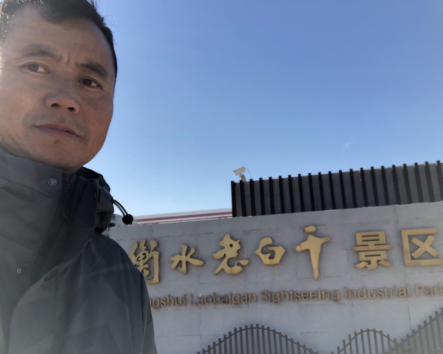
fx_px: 446
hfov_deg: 52.8
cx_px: 239
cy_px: 177
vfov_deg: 43.4
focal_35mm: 34
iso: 20
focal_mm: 2.87
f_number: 2.2
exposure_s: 1/480
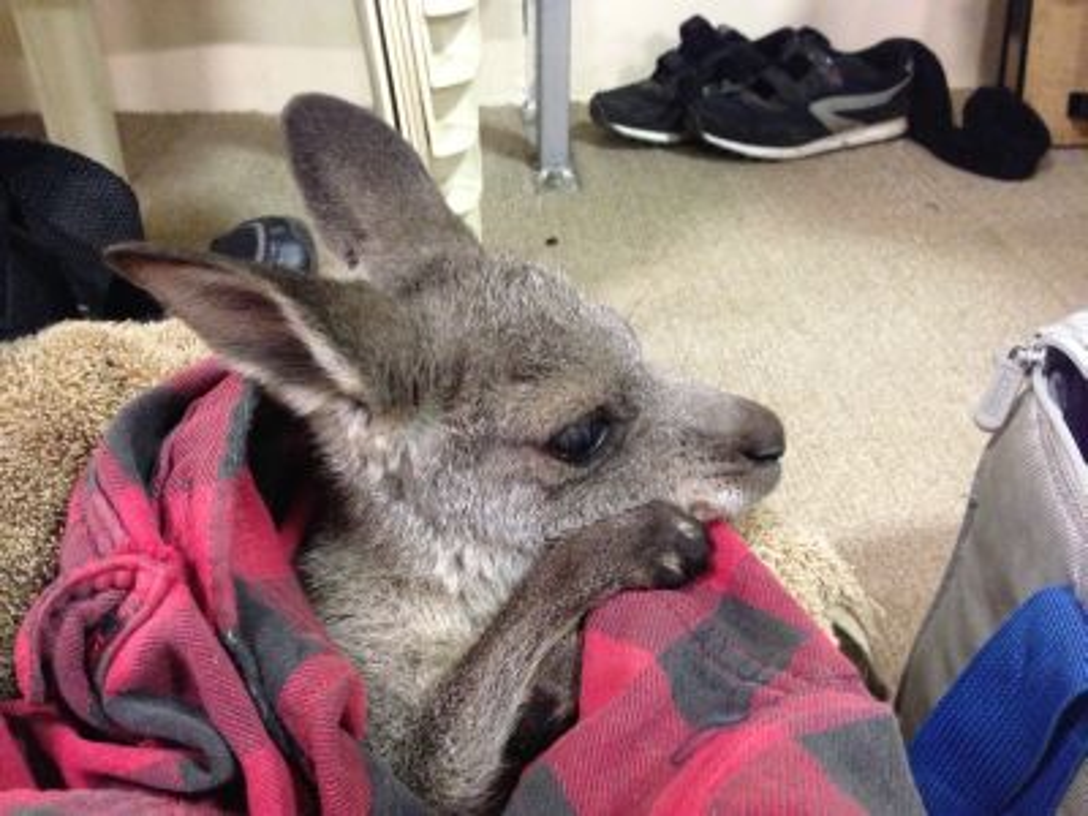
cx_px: 544
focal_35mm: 33
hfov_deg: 55.4
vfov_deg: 42.9
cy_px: 408
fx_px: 1037
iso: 640
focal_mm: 4.13
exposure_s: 1/15
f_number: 2.4
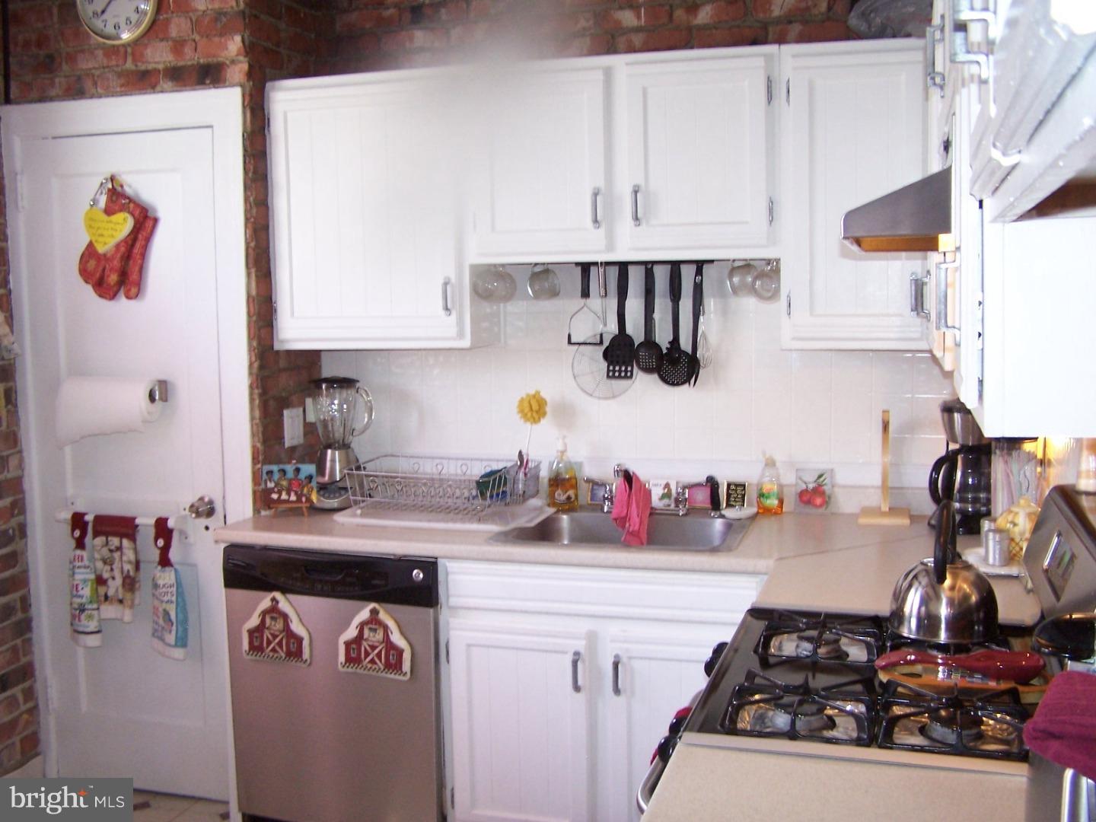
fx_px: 1203
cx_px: 548
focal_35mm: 38
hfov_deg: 49.0
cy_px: 411
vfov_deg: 37.7
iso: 140
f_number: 2.8
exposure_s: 1/15
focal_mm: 6.3
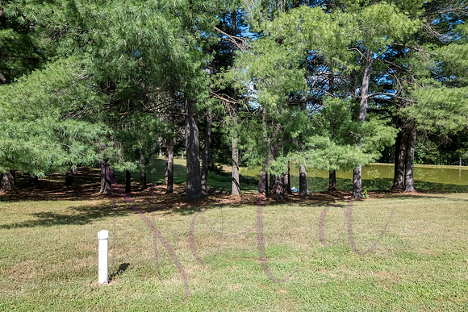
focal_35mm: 25
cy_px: 157
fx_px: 325
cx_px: 239
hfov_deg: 71.5
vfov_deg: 51.3
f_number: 11
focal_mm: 24
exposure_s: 1/640
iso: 800
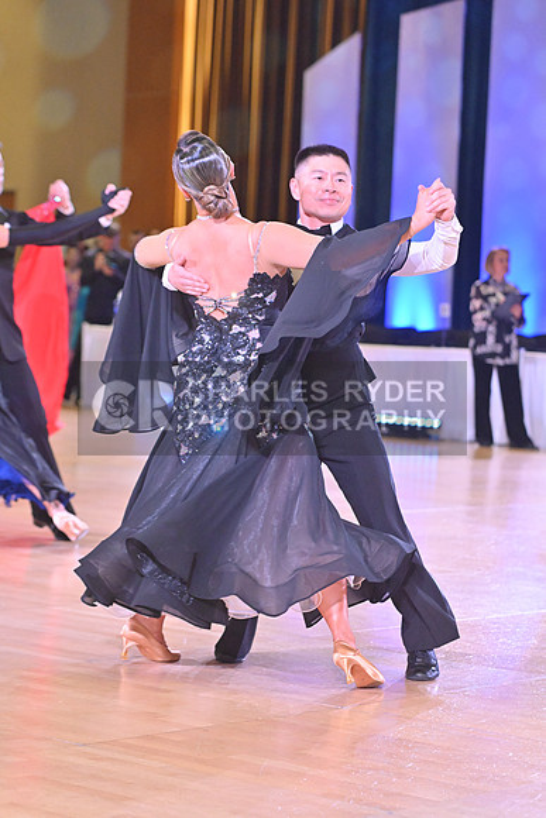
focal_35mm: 110
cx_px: 273
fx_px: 2501
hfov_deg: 12.5
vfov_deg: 18.6
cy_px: 409
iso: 5000
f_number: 5
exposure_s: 1/400
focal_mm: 110
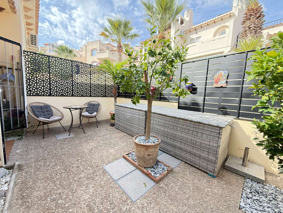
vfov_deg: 85.7
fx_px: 114
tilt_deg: -5.7
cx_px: 142
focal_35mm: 14
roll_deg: -1.9
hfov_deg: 102.1
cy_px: 106
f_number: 2.2
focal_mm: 2.22
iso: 64
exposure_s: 1/318
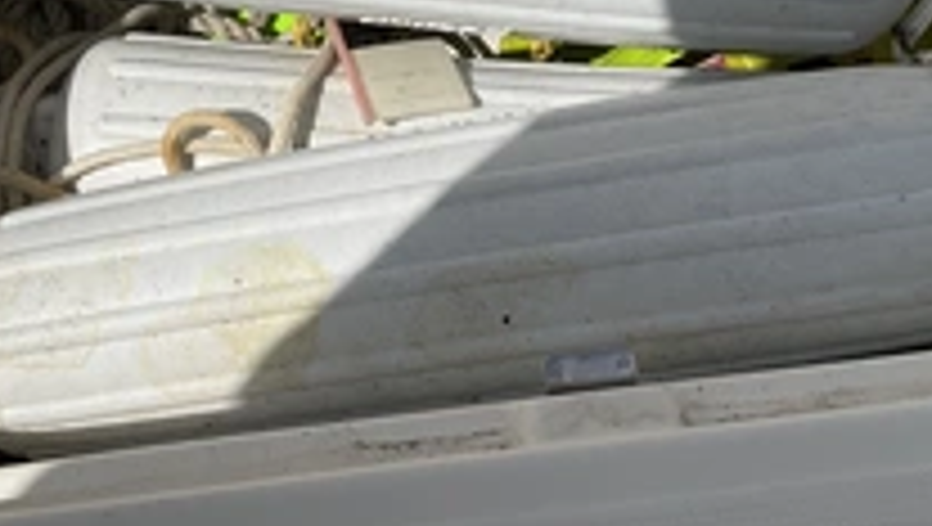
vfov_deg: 19.1
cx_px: 338
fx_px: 1509
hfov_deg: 34.1
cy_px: -31
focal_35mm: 61
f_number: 1.8
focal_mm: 3
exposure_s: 1/6536
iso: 25
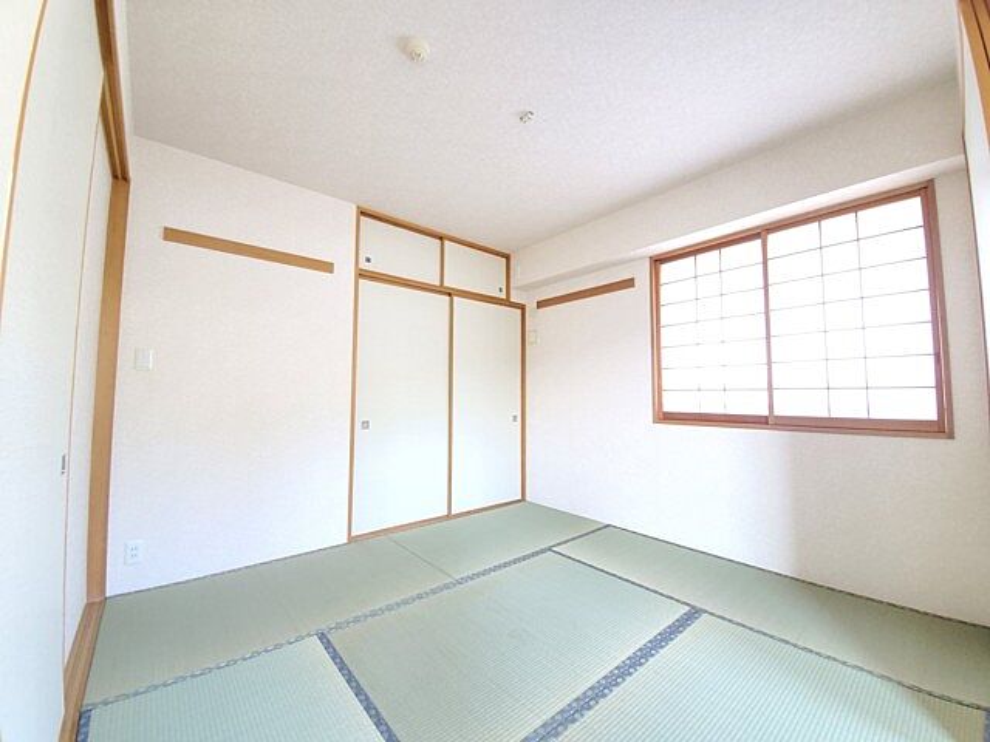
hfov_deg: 106.2
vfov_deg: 89.9
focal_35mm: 13
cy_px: 371
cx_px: 495
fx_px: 372
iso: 500
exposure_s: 1/33
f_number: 2.2
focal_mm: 1.8
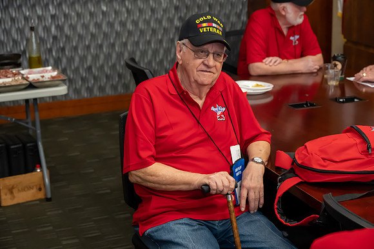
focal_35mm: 62
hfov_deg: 32.4
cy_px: 124
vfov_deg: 21.9
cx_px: 187
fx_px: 644
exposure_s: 1/160
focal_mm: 62
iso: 11400
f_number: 6
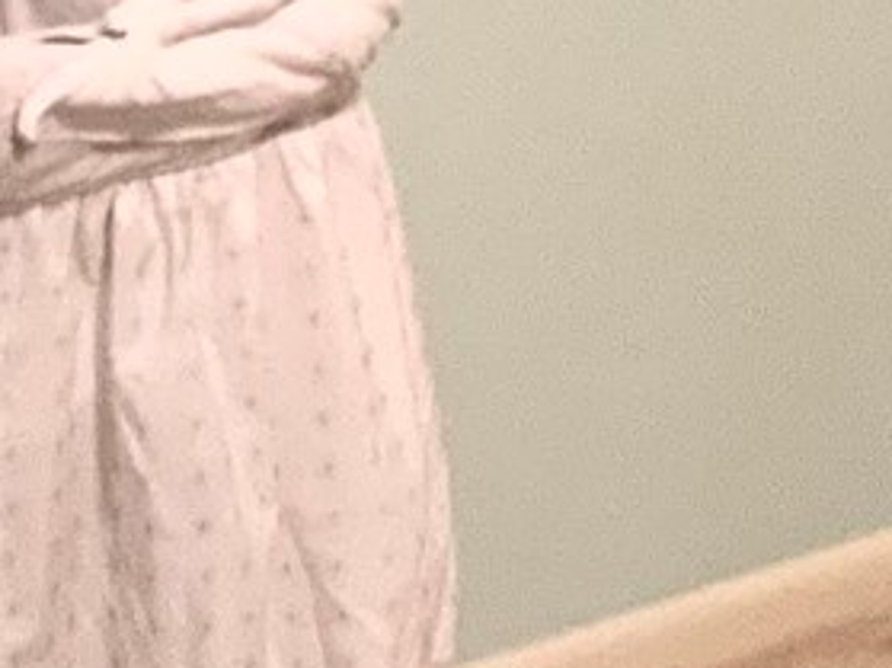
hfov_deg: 8.9
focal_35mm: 213
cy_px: 99
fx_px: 5486
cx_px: 1560
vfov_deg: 7.0
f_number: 1.8
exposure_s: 1/60
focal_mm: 3
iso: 250
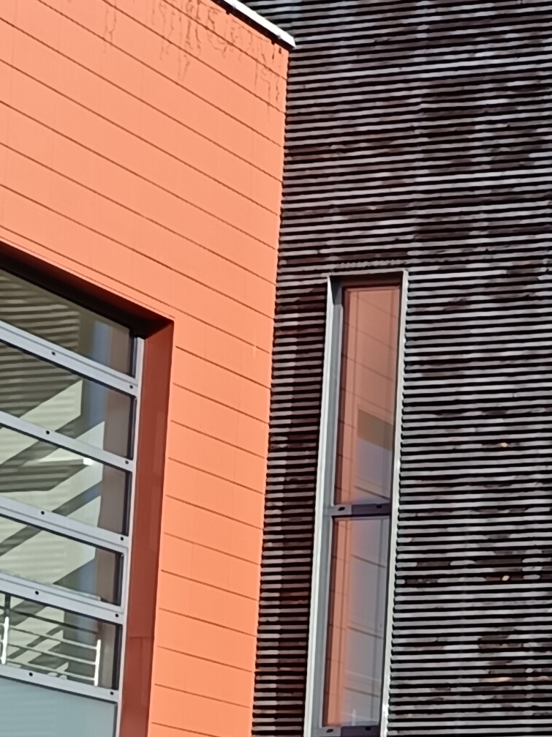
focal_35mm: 143
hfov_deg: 9.8
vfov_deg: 13.7
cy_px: 594
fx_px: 3041
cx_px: 1002
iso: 100
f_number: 1.75
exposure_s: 1/241
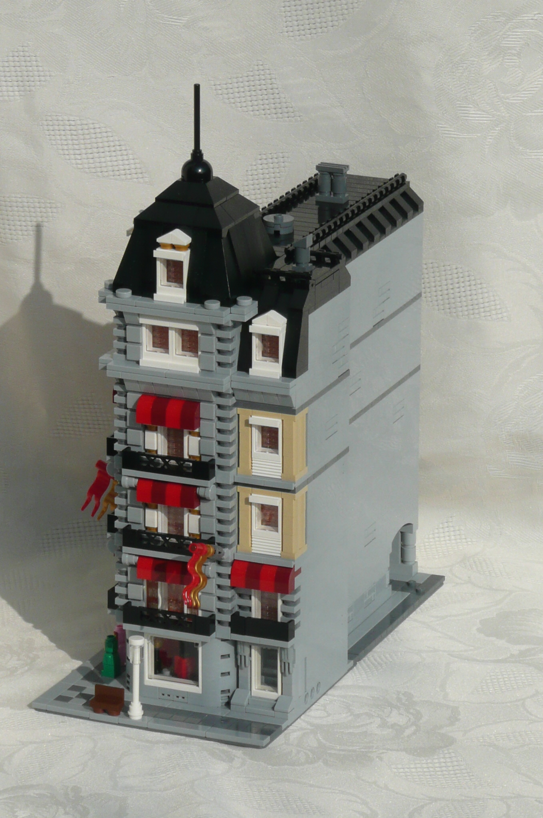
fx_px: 4333
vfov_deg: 10.8
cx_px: 272
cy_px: 409
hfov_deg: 7.2
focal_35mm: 191
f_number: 11
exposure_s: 1/320
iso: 100
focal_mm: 20.9
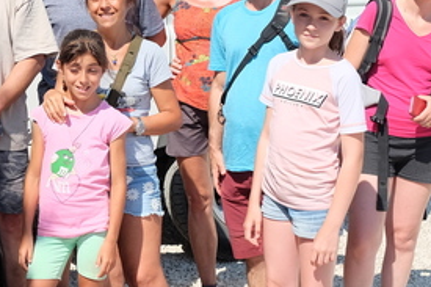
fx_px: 1220
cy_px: 95
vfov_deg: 13.4
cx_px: -31
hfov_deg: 19.3
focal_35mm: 102
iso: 400
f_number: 4
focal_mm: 23
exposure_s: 1/600
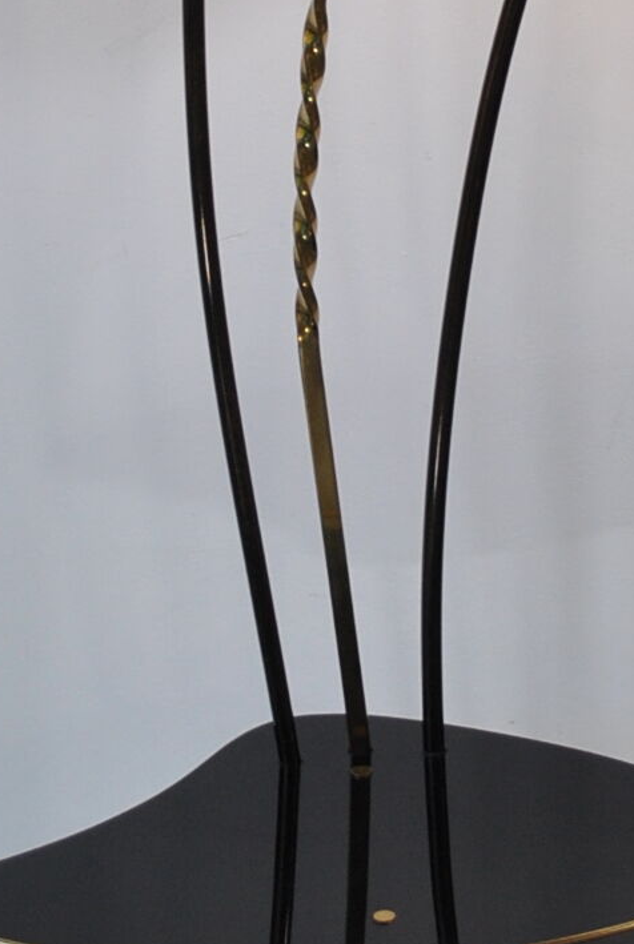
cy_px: 410
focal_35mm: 147
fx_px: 3864
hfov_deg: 9.4
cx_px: 381
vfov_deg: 13.9
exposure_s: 1/200
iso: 200
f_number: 4
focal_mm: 24
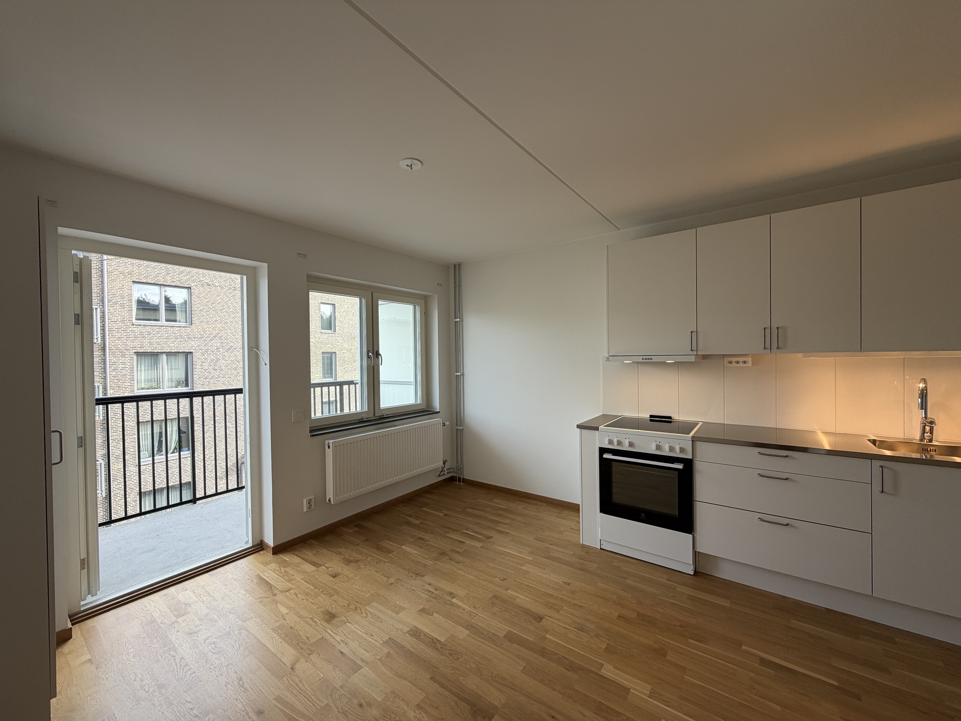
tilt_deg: -0.7
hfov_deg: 102.1
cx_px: 480
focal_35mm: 14
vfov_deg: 85.7
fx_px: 389
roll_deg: +1.0
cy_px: 360
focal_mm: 2.22
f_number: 2.2
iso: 50
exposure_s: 1/121
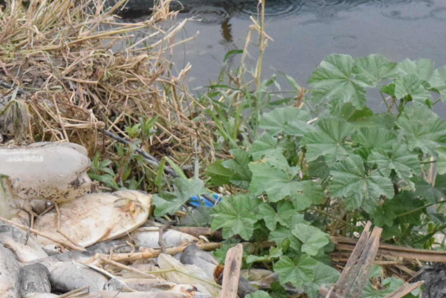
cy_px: -76
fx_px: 2627
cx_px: 105
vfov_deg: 6.4
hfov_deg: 9.7
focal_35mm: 212
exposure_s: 1/4000
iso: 3200
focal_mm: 42
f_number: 5
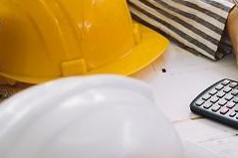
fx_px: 753
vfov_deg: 11.9
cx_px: 296
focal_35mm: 114
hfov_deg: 17.1
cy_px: 17
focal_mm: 45.4
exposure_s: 1/100
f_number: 3.2
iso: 250
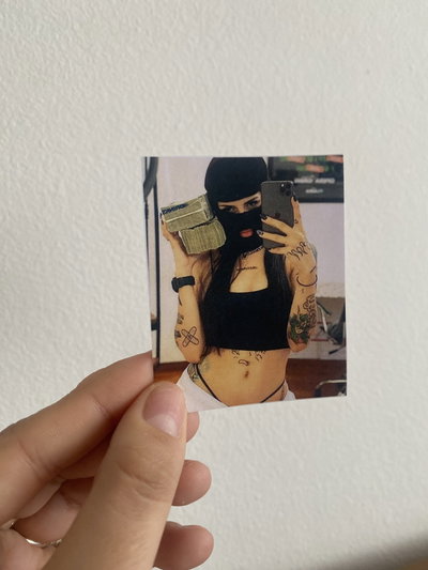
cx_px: 214
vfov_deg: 69.4
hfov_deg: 54.9
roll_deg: +2.8
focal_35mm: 25
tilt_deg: -3.2
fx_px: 412
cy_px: 285
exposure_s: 1/121
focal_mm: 4.25
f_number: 1.8
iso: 125
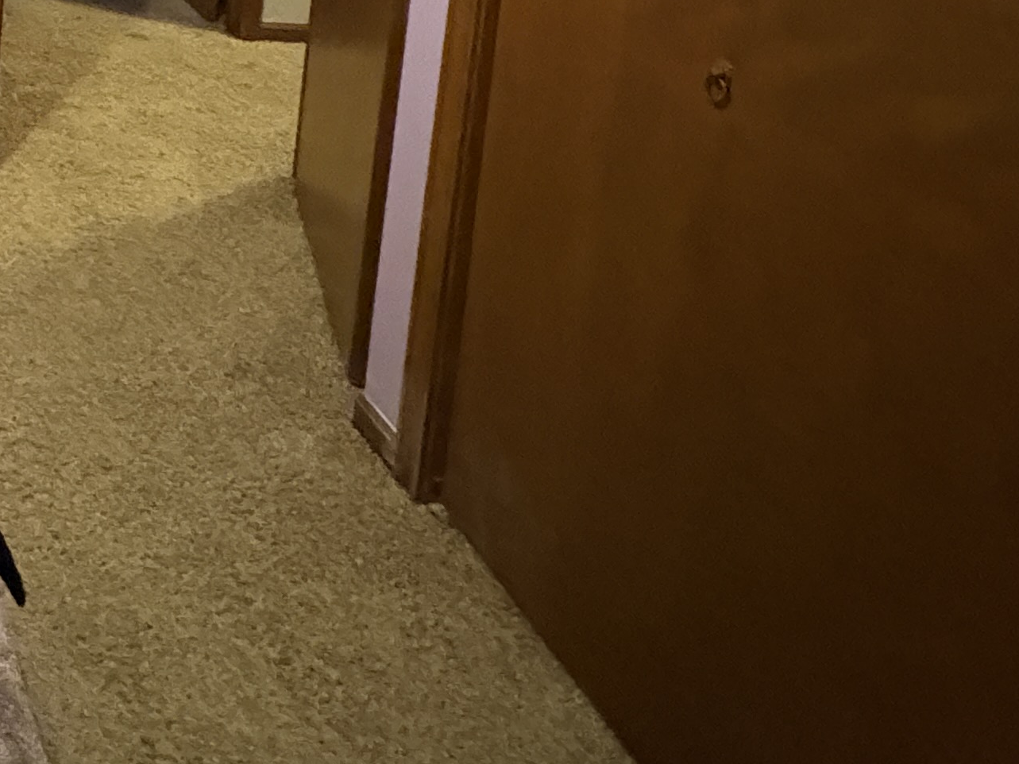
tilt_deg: -8.9
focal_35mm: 44
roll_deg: -1.4
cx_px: -361
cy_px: -253
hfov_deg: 31.3
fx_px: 1295
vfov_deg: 27.1
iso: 1000
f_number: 2.2
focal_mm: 2.22
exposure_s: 1/30
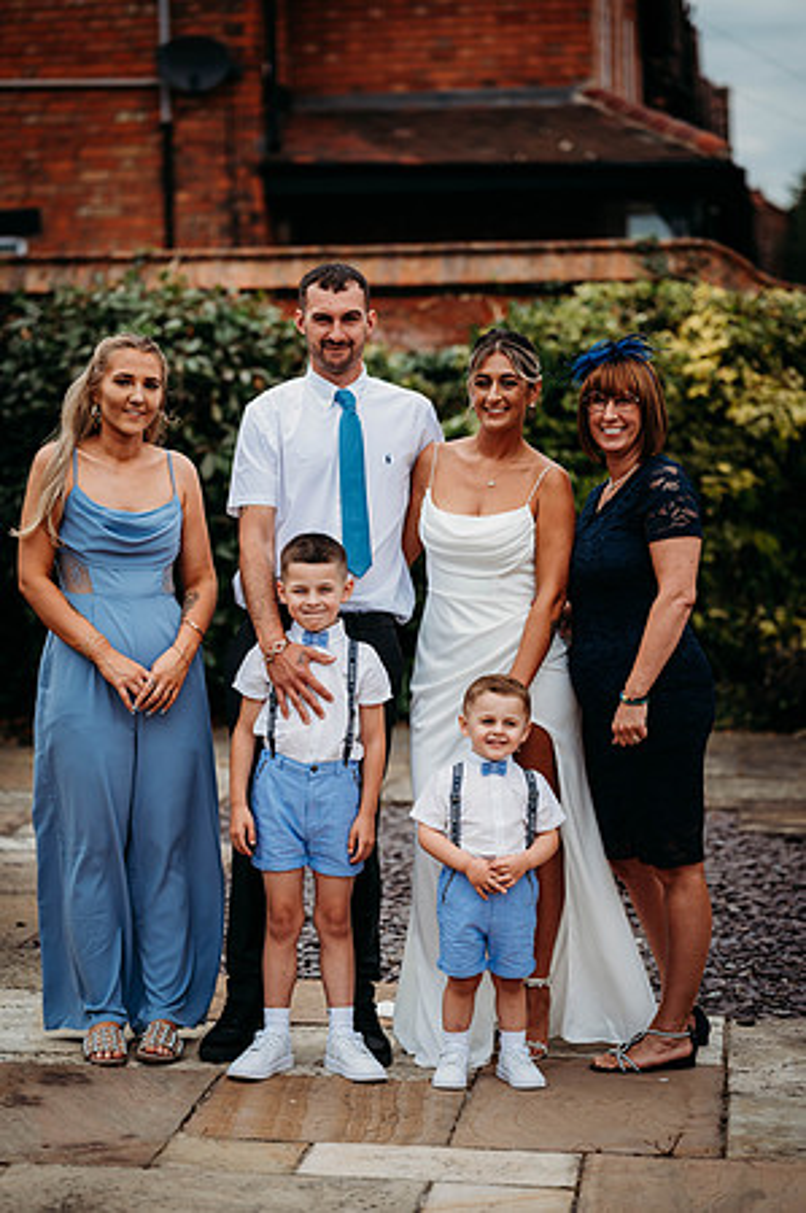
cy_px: 606
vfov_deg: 23.9
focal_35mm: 85
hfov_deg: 16.0
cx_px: 403
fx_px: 2861
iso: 100
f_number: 2.2
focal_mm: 85
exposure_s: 1/1250
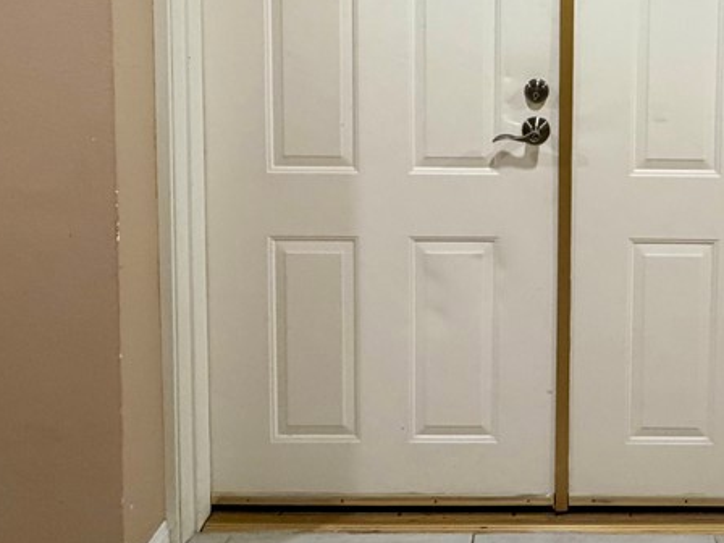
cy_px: -8
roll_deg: -0.7
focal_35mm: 32
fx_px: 669
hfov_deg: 53.3
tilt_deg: -4.0
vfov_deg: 38.8
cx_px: 572
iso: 320
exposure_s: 1/60
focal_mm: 2.22
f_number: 2.2
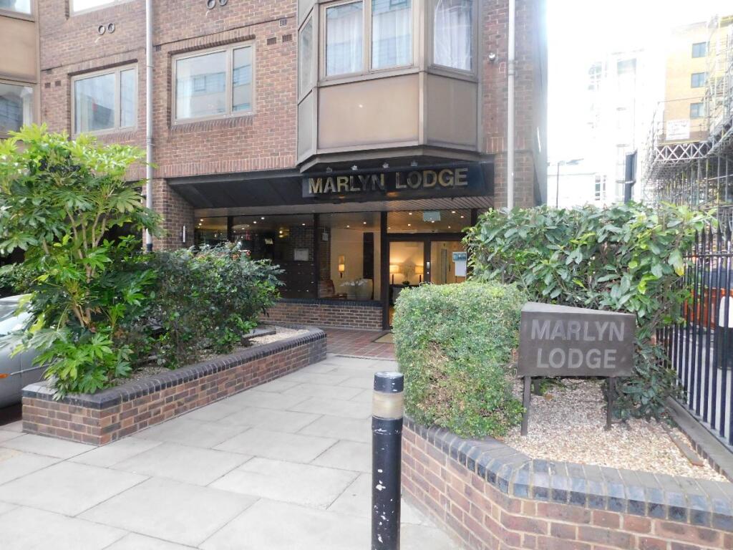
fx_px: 487
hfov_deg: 73.9
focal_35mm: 23
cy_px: 275
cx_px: 366
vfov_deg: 58.9
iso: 360
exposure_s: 1/30
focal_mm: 4
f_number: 3
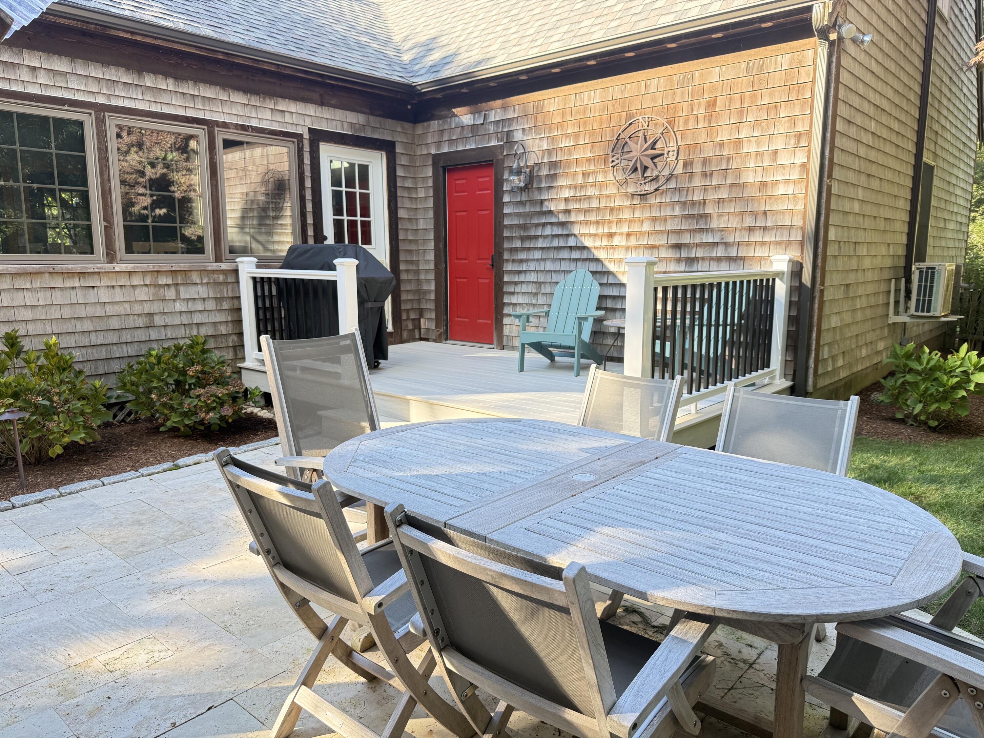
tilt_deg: -8.0
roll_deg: +0.4
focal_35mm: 24
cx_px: 492
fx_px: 682
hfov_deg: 71.6
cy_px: 369
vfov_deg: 56.8
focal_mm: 6.76
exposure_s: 1/241
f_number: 1.78
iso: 160
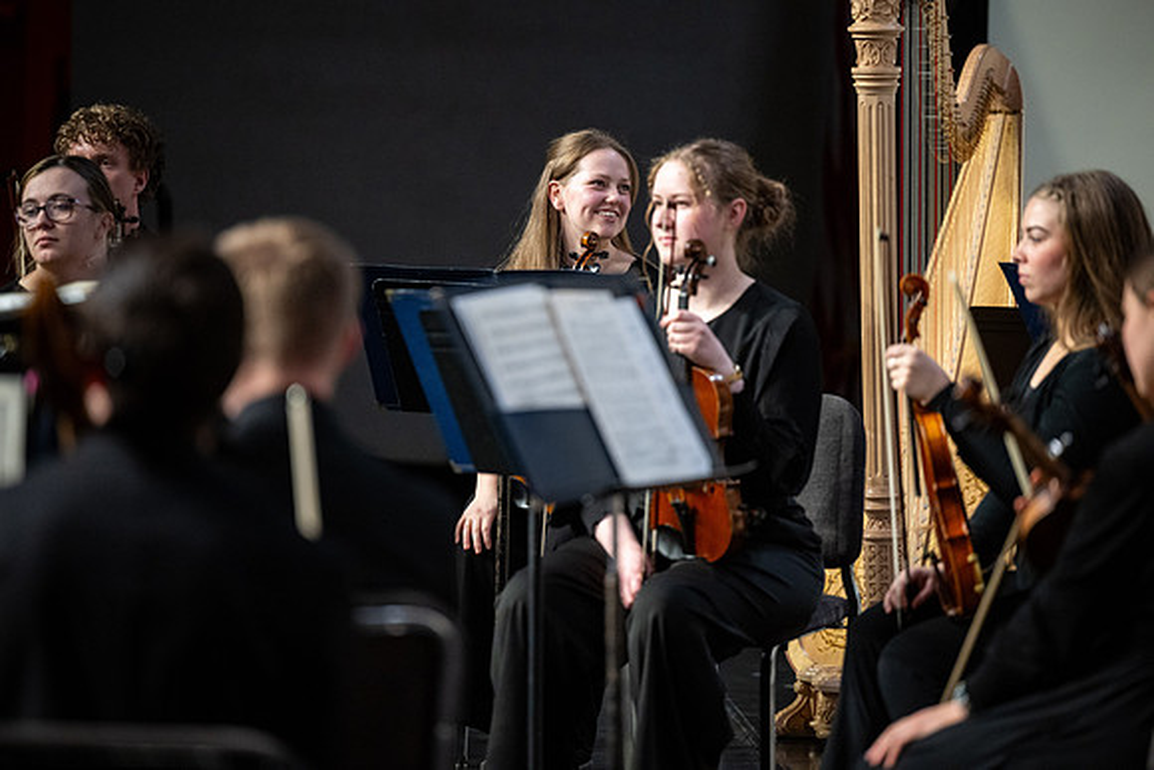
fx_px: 6412
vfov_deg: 6.9
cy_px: 385
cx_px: 577
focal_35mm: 200
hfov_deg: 10.3
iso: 2500
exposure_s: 1/400
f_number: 2.8
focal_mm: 200
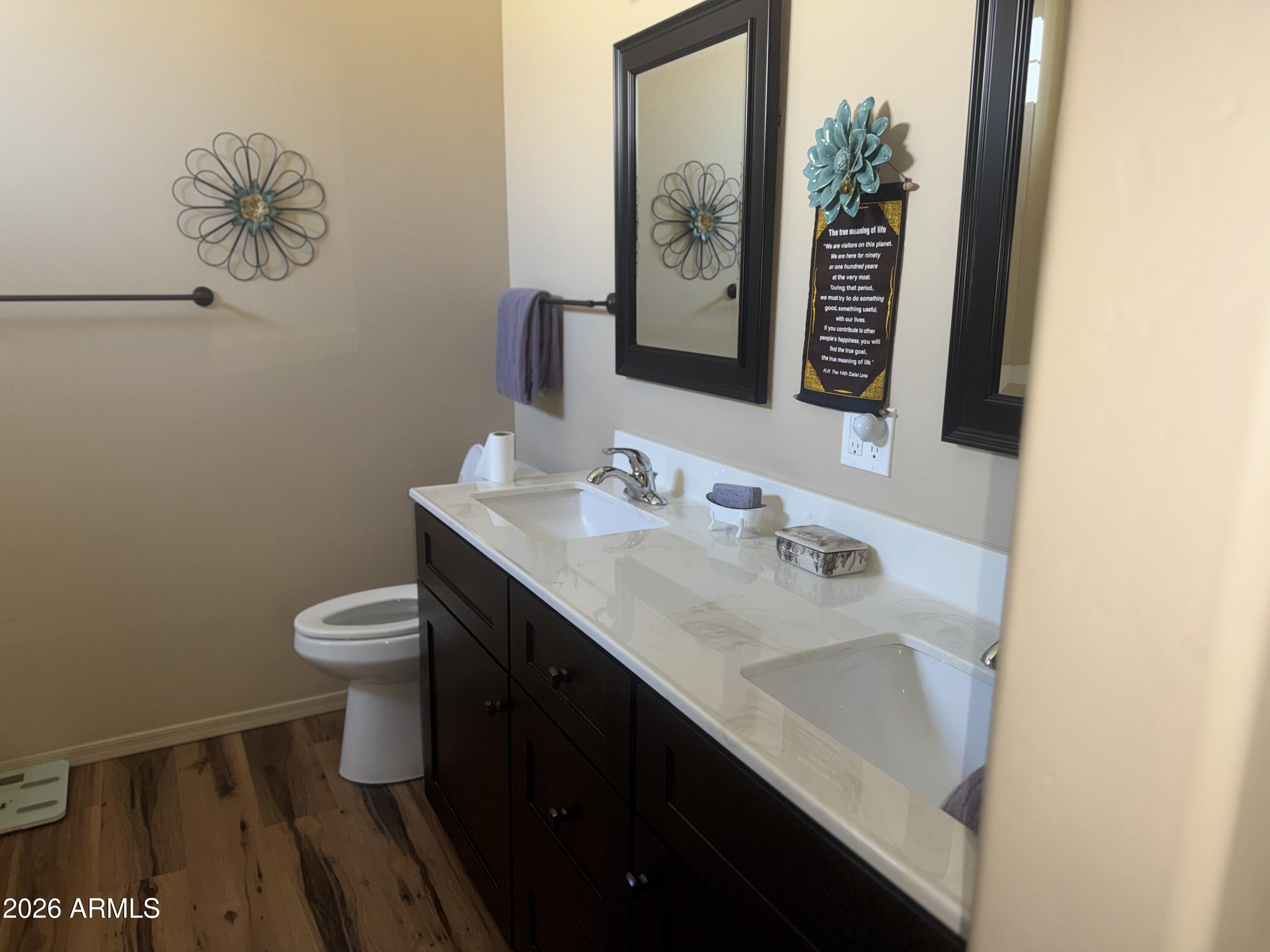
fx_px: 881
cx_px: 635
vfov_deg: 56.8
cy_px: 476
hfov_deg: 71.6
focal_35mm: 24
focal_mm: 6.76
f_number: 1.78
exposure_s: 1/21
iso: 64
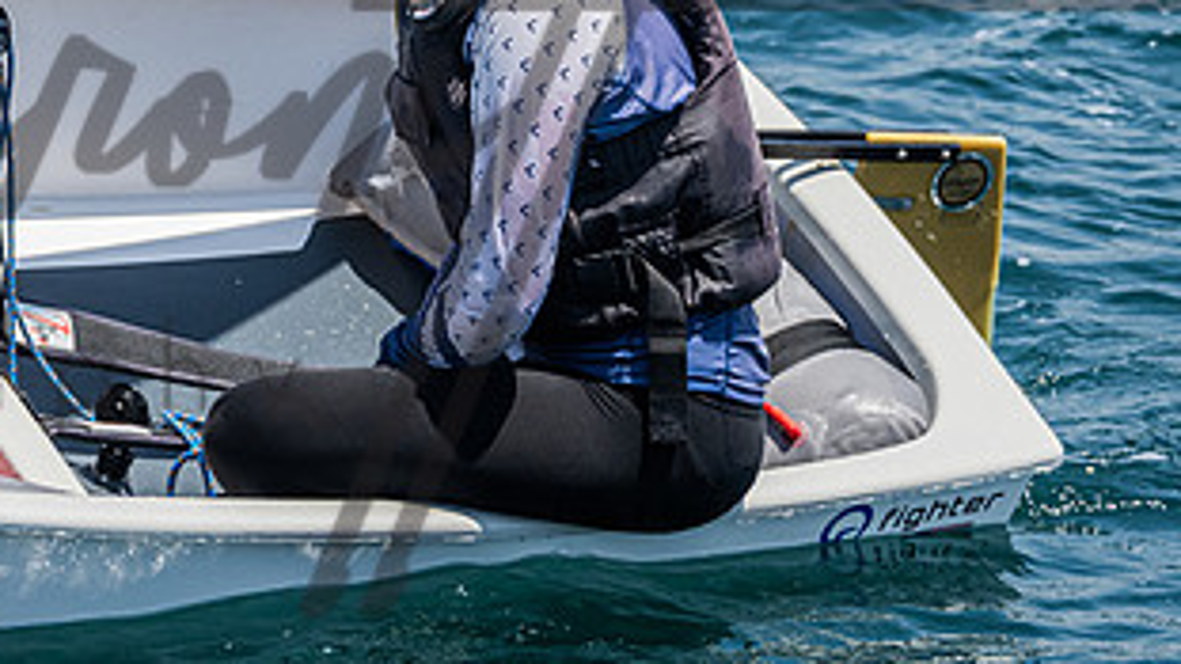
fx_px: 7015
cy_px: -37
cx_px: 359
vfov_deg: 5.4
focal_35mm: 224
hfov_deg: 9.6
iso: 320
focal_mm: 95
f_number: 6.3
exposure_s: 1/1250
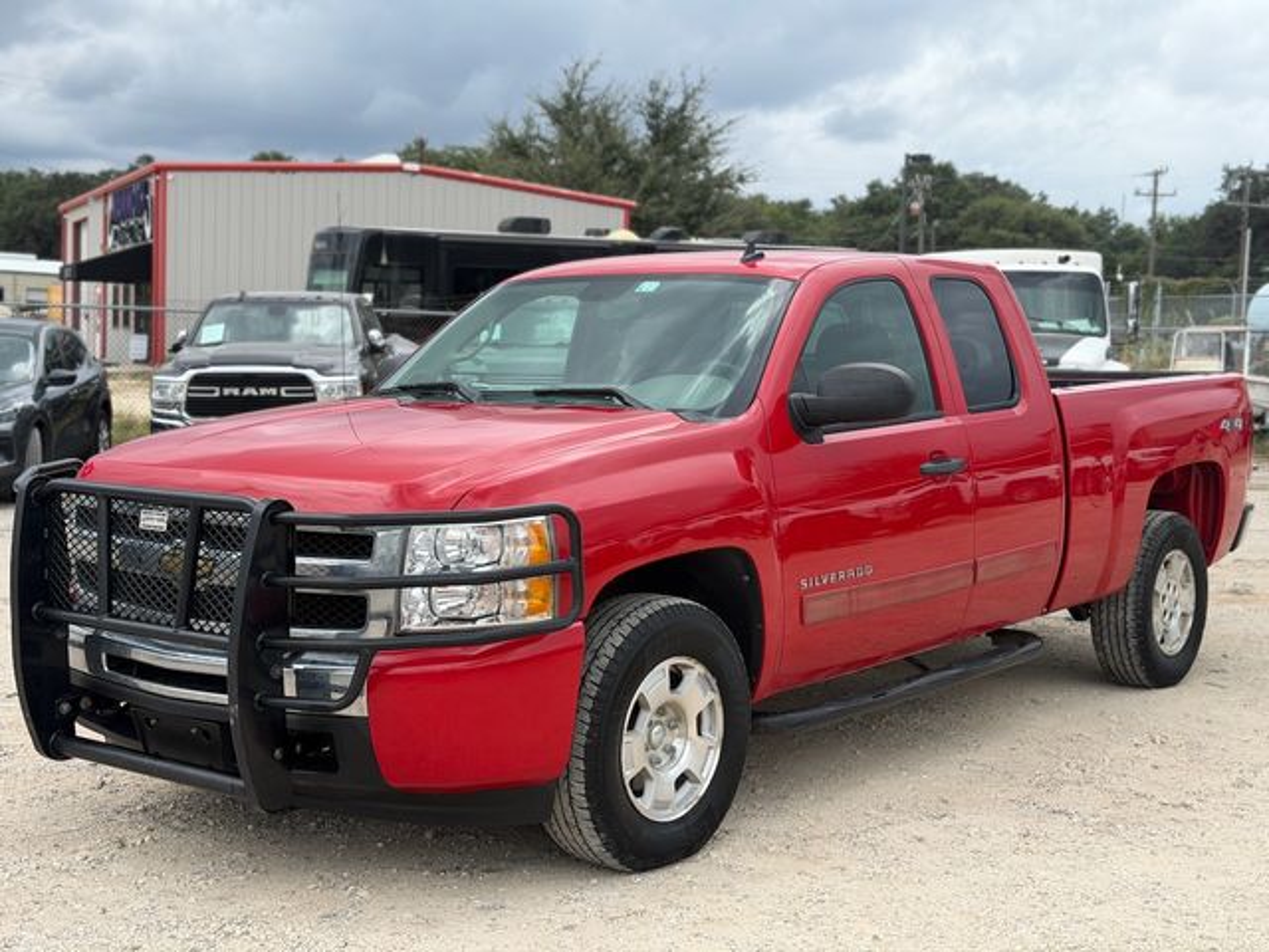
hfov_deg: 39.7
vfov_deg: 30.3
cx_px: 634
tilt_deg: -4.6
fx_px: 1760
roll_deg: -2.4
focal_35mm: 48
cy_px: 476
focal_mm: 6.76
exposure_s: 1/2577
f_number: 1.78
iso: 80
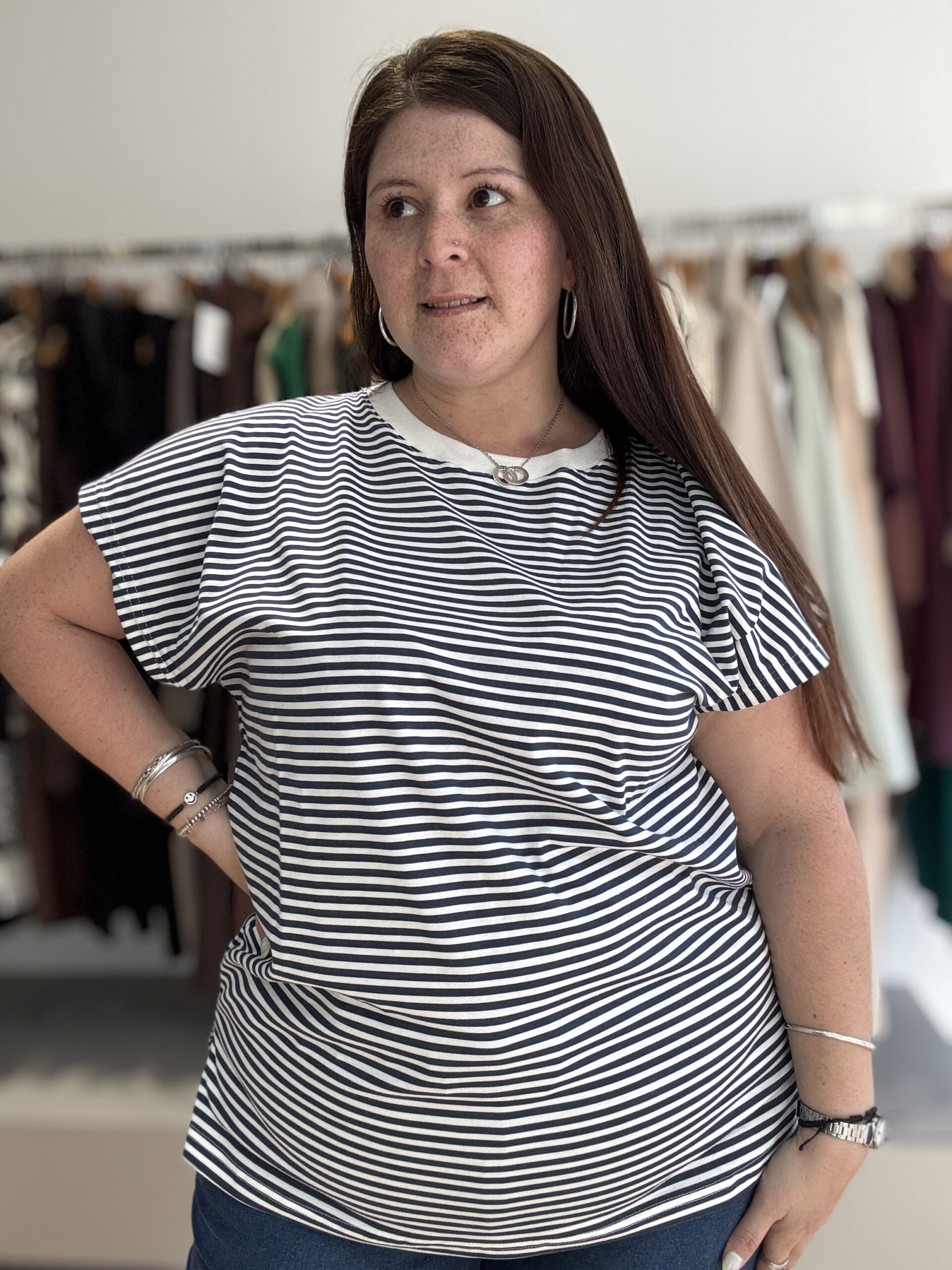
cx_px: 476
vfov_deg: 60.0
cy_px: 635
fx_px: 1100
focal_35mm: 30
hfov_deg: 46.8
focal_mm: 2.69
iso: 50
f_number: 1.9
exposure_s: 1/100
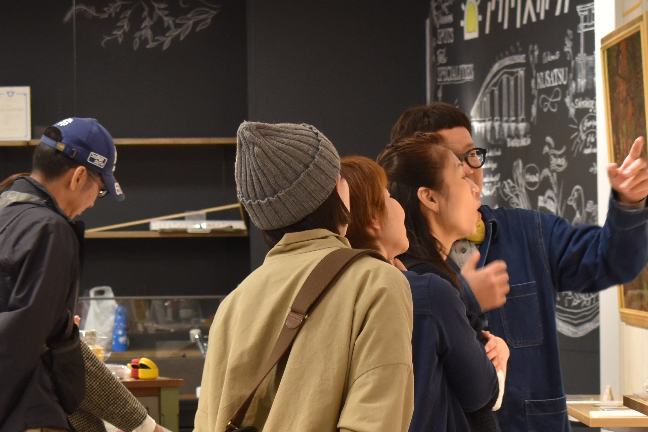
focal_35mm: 187
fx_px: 3368
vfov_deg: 7.3
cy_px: 356
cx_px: 405
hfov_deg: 11.0
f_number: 5.6
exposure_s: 1/60
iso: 720
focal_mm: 55
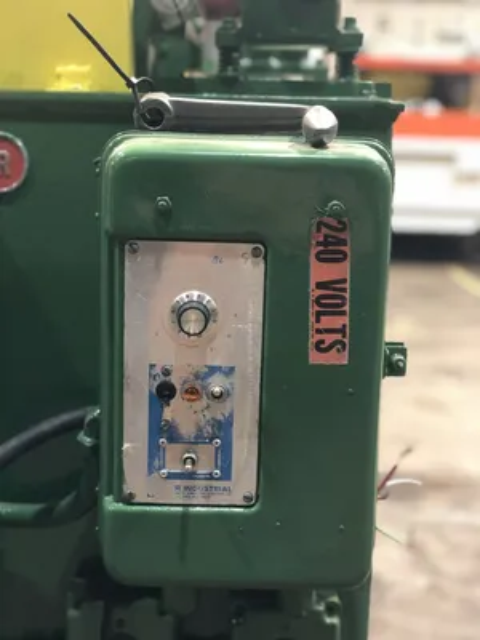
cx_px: 240
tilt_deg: -10.7
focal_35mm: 52
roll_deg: -2.8
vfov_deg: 36.8
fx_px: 961
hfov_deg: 28.0
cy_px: 320
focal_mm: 6
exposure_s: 1/15
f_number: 2.4
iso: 160
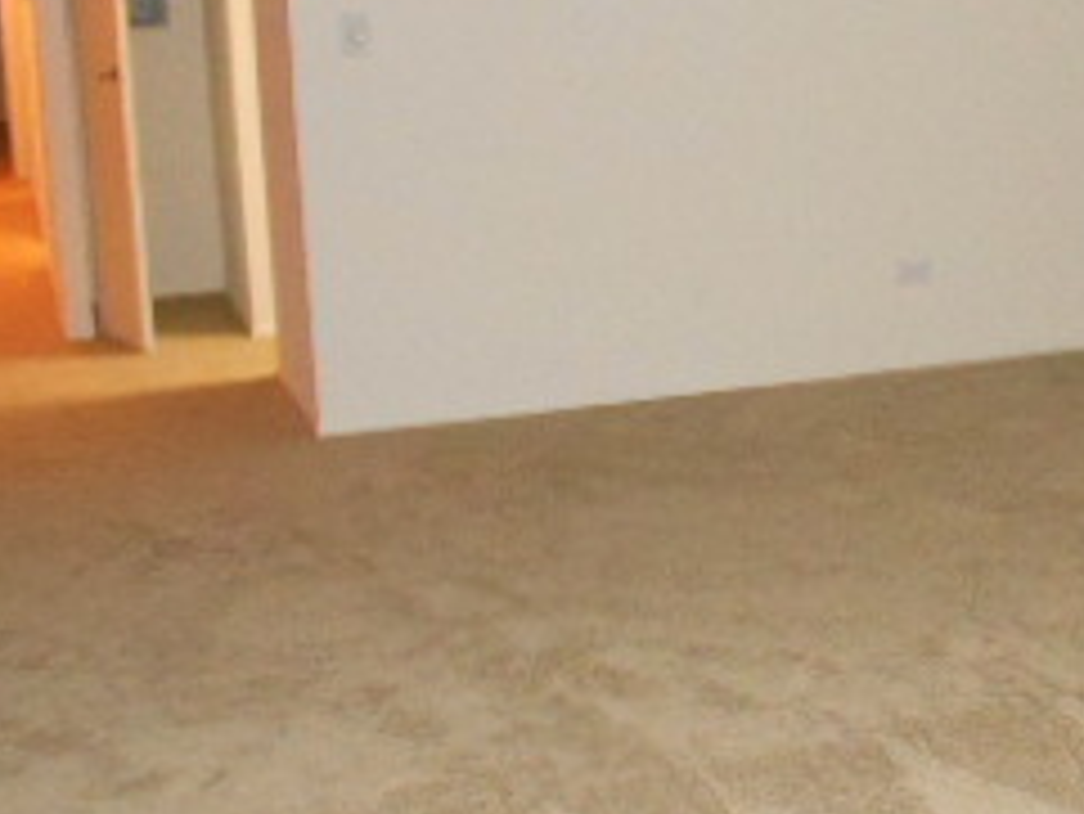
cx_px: 990
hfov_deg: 27.1
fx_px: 2162
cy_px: 288
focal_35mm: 69
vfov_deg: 21.3
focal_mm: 4.6
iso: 1100
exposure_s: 1/25
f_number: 3.2
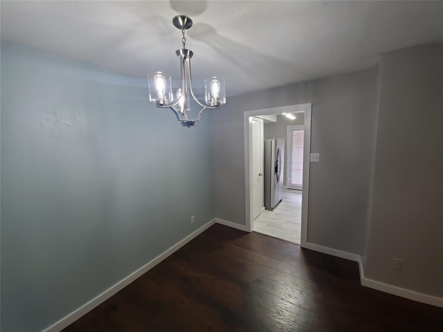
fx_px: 166
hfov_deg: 106.2
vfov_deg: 89.9
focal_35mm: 13
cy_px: 166
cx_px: 222
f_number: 2.2
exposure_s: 1/59
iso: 250
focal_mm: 1.8
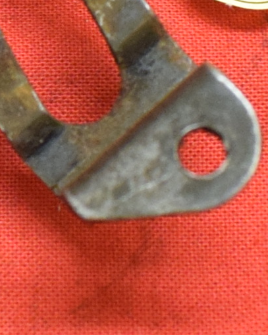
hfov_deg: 6.8
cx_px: -176
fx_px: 2222
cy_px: -45
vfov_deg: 8.6
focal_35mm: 224
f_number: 5
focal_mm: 18
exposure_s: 1/100
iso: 2000
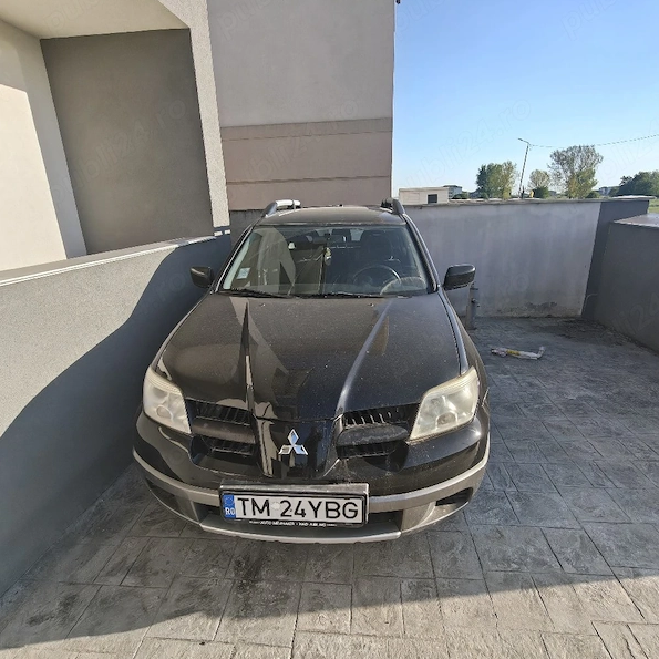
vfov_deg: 77.6
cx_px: 331
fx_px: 409
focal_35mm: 19
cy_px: 351
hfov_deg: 77.7
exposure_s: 1/1429
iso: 50
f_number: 2
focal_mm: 2.31
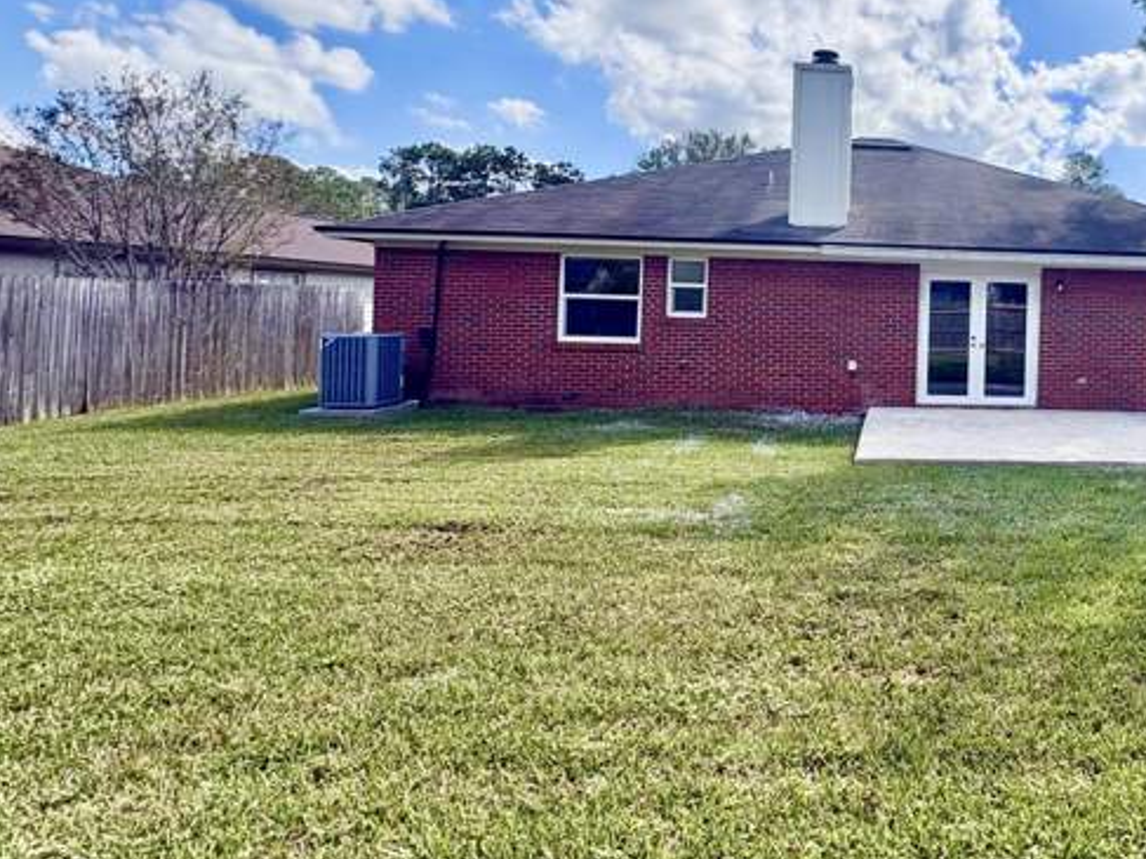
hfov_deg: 66.2
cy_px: 306
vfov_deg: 57.9
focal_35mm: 23
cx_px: 939
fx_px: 761
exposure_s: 1/2083
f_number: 2.2
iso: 64
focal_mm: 2.22
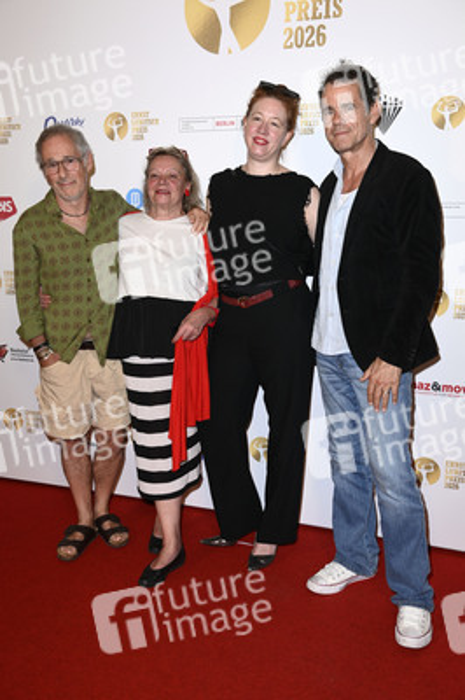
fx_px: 737
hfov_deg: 35.0
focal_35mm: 38
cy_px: 350
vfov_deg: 50.7
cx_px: 232
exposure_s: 1/200
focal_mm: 38
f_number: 5.6
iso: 640
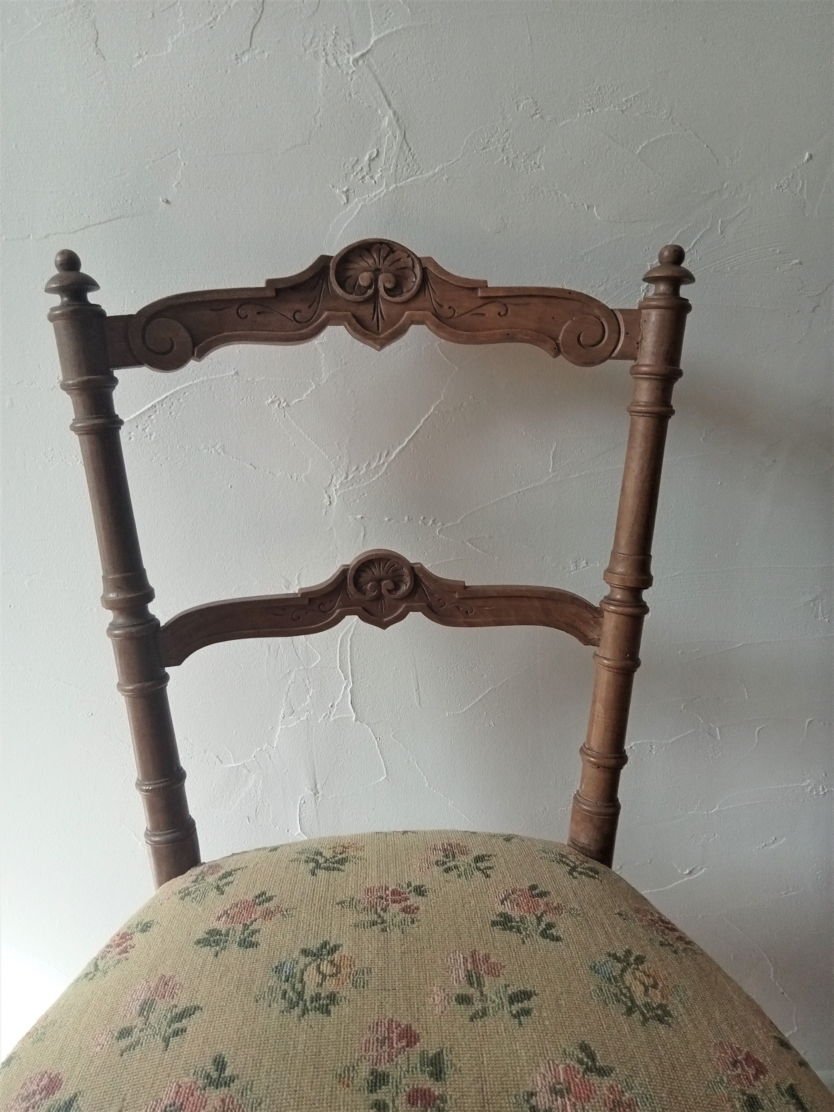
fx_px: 899
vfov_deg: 63.4
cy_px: 556
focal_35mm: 28
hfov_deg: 49.7
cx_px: 417
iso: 175
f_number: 2.2
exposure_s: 1/100
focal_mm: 3.46
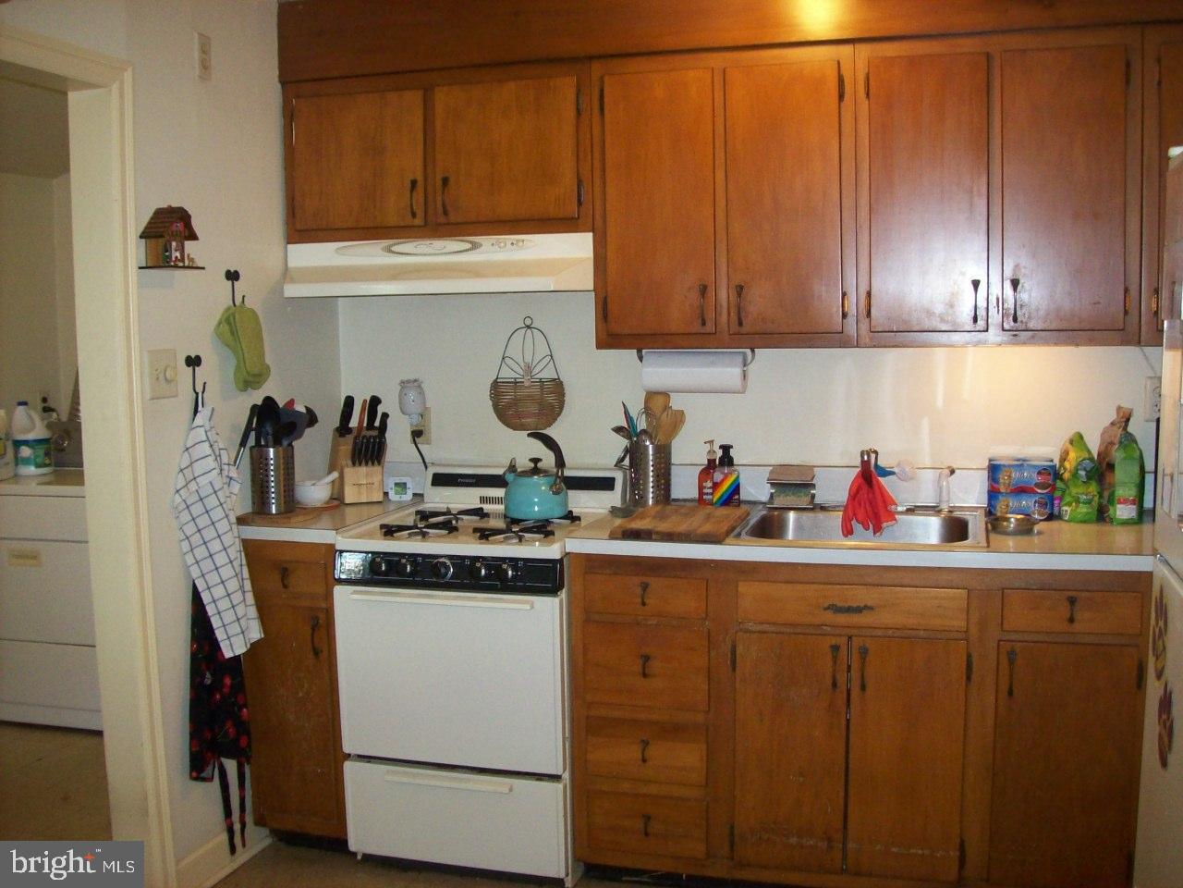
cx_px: 592
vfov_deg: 39.7
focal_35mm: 36
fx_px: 1230
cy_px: 444
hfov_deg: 51.4
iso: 200
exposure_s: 1/64
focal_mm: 6
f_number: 2.7
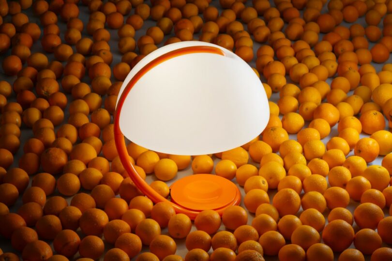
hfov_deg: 23.9
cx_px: 196
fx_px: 925
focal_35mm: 85
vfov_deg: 16.1
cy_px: 130
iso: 100
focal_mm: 85
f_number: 13
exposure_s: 1/4
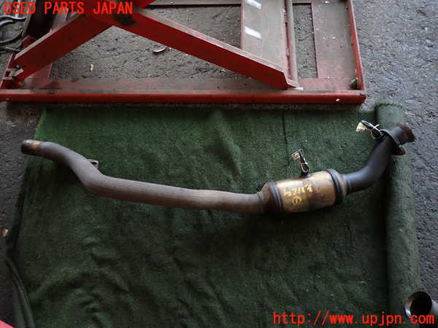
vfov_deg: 54.9
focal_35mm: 25
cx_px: 219
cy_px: 164
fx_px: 316
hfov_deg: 69.4
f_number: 2
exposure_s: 1/60
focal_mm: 4.5
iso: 125
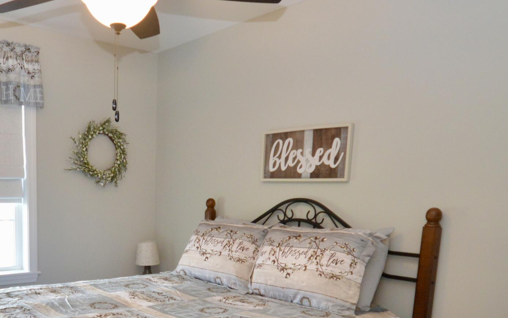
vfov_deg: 36.9
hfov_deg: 56.3
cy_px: 259
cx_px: 151
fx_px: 457
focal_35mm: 33
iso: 900
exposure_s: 1/60
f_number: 4
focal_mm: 10
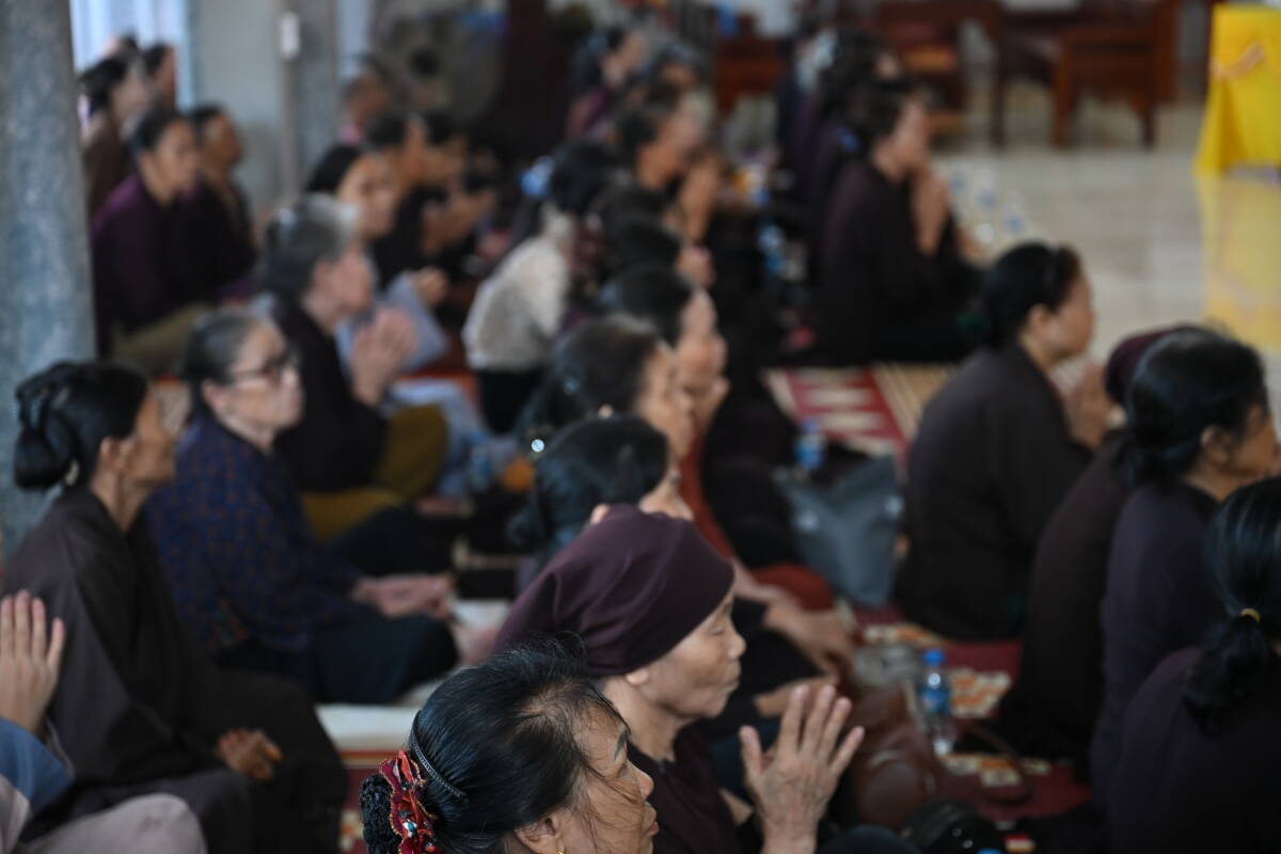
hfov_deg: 30.5
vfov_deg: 20.6
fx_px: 2348
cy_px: 427
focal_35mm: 66
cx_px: 640
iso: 2500
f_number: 2.8
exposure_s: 1/320
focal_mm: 66
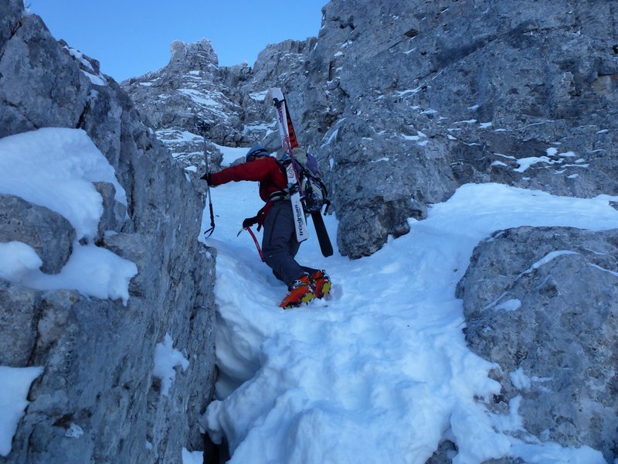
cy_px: 232
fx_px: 428
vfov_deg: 56.8
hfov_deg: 71.6
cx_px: 309
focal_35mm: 24
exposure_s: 1/500
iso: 100
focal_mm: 4.3
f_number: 4
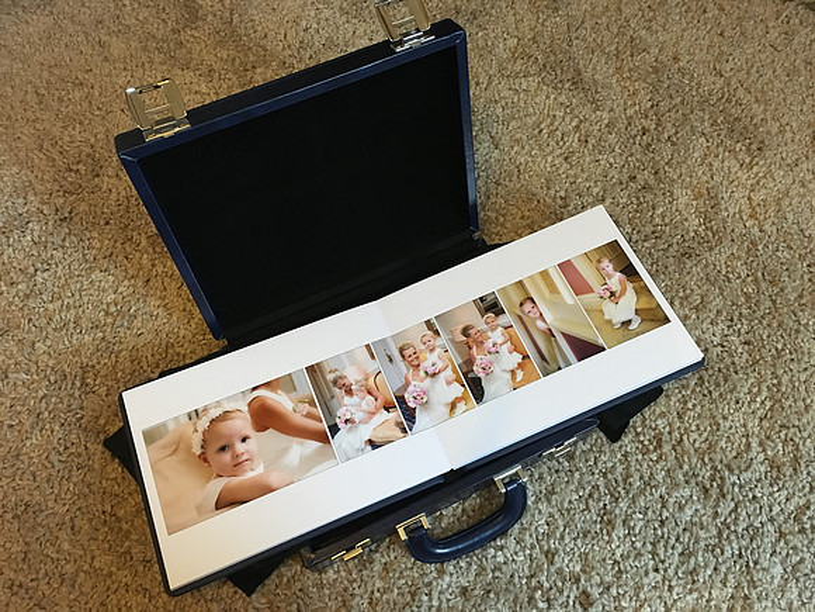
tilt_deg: -64.4
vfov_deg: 48.2
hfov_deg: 61.7
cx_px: 408
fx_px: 683
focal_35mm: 29
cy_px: 306
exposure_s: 1/17
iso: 250
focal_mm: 4.15
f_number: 2.2
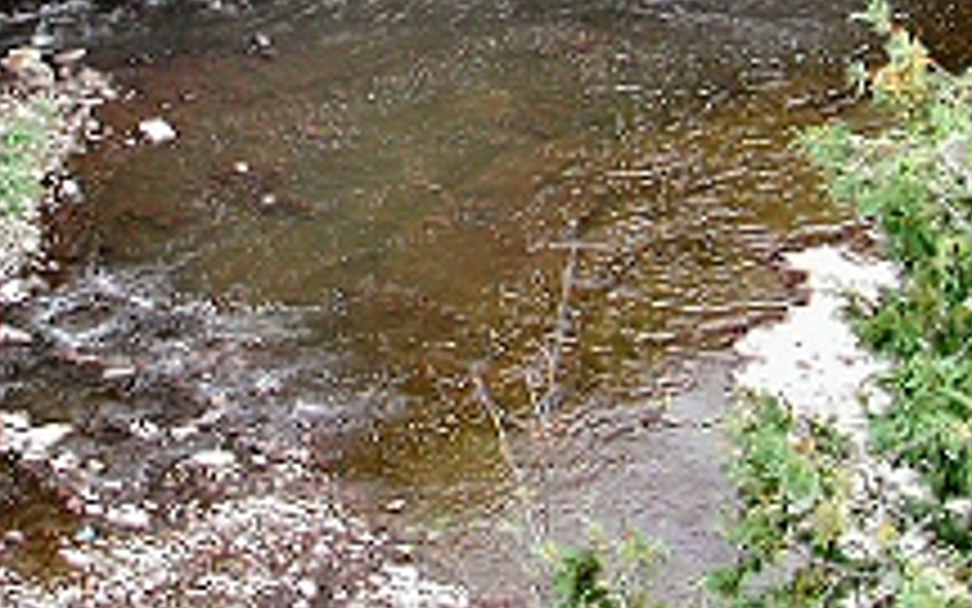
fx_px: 2278
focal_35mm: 86
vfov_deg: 14.8
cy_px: -68
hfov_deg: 24.0
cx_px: 358
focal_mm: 8
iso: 100
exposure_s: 1/70.4
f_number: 2.8
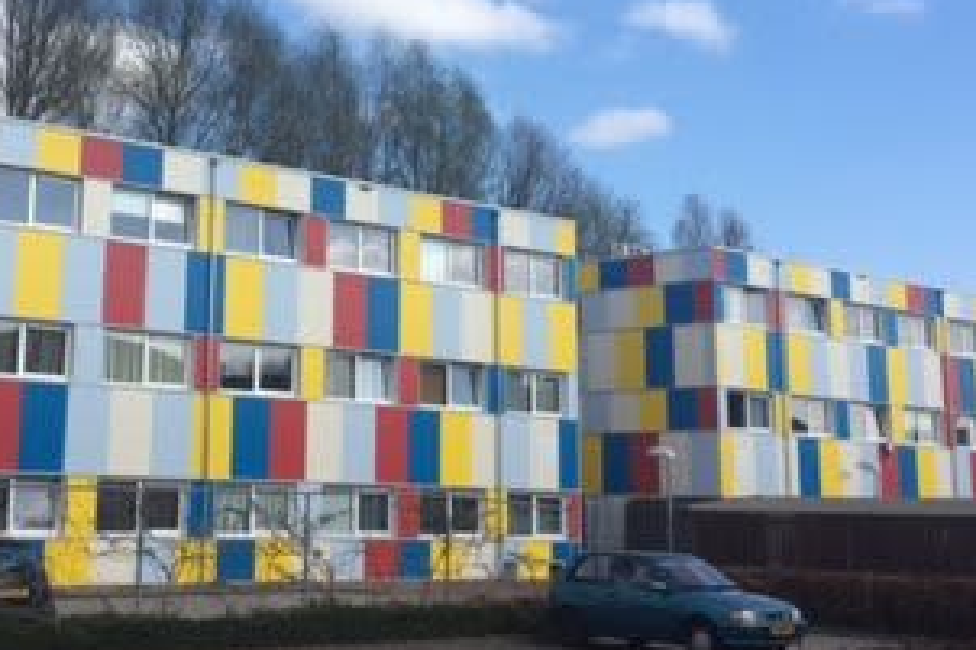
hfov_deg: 31.2
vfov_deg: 20.9
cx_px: 330
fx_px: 1734
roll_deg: -1.3
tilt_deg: +13.7
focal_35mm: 64
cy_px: 91
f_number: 2.2
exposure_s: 1/1582
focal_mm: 4.2
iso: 32
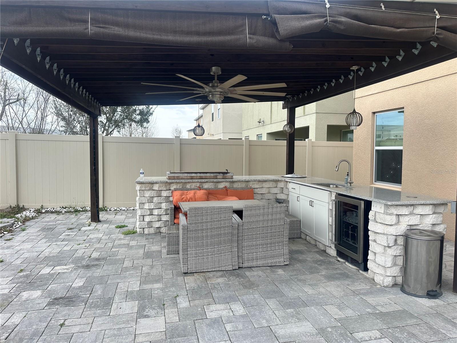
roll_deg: -2.7
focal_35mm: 24
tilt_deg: -3.1
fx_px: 317
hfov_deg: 71.6
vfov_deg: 56.8
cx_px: 228
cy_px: 172
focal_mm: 6.86
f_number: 1.78
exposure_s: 1/694
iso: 80
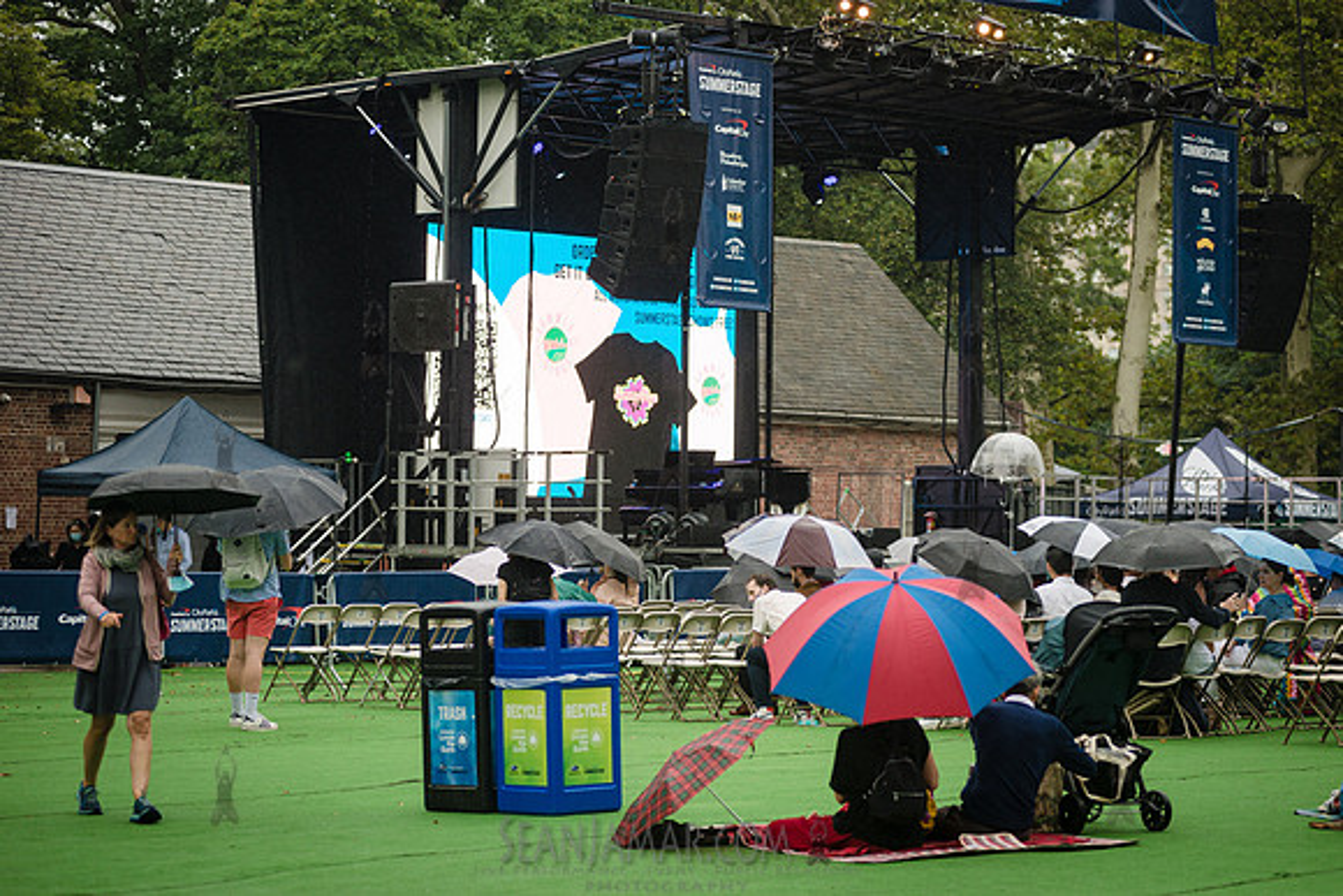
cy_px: 448
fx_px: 3918
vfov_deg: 13.0
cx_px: 672
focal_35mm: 105
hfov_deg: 19.5
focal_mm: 105
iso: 400
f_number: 4
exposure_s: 1/400
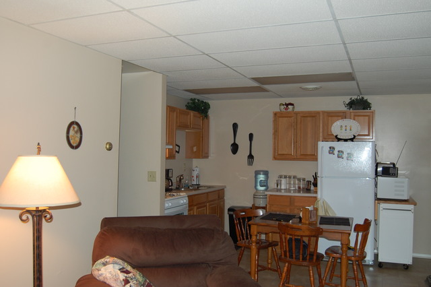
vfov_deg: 39.9
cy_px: 144
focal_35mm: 33
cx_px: 216
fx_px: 395
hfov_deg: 57.2
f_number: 3.8
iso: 400
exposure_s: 1/60
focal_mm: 22
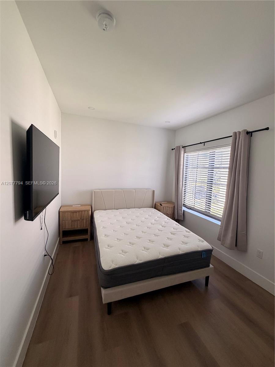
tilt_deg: -4.3
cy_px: 184
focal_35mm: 14
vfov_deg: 102.1
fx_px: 148
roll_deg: -1.4
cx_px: 138
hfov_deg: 85.7
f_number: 2.2
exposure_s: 1/120
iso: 250
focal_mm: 2.22
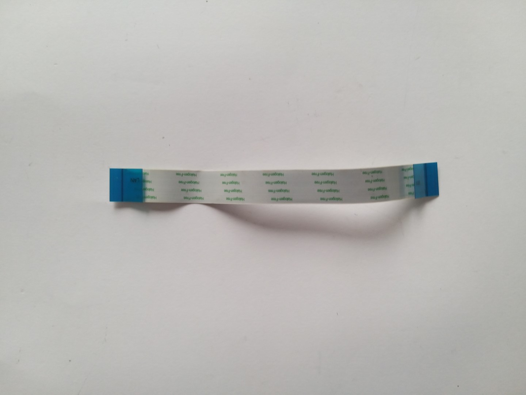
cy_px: 198
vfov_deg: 51.4
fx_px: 410
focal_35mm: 27
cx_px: 263
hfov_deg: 65.3
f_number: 1.7
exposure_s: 1/60
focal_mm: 3.93
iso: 80
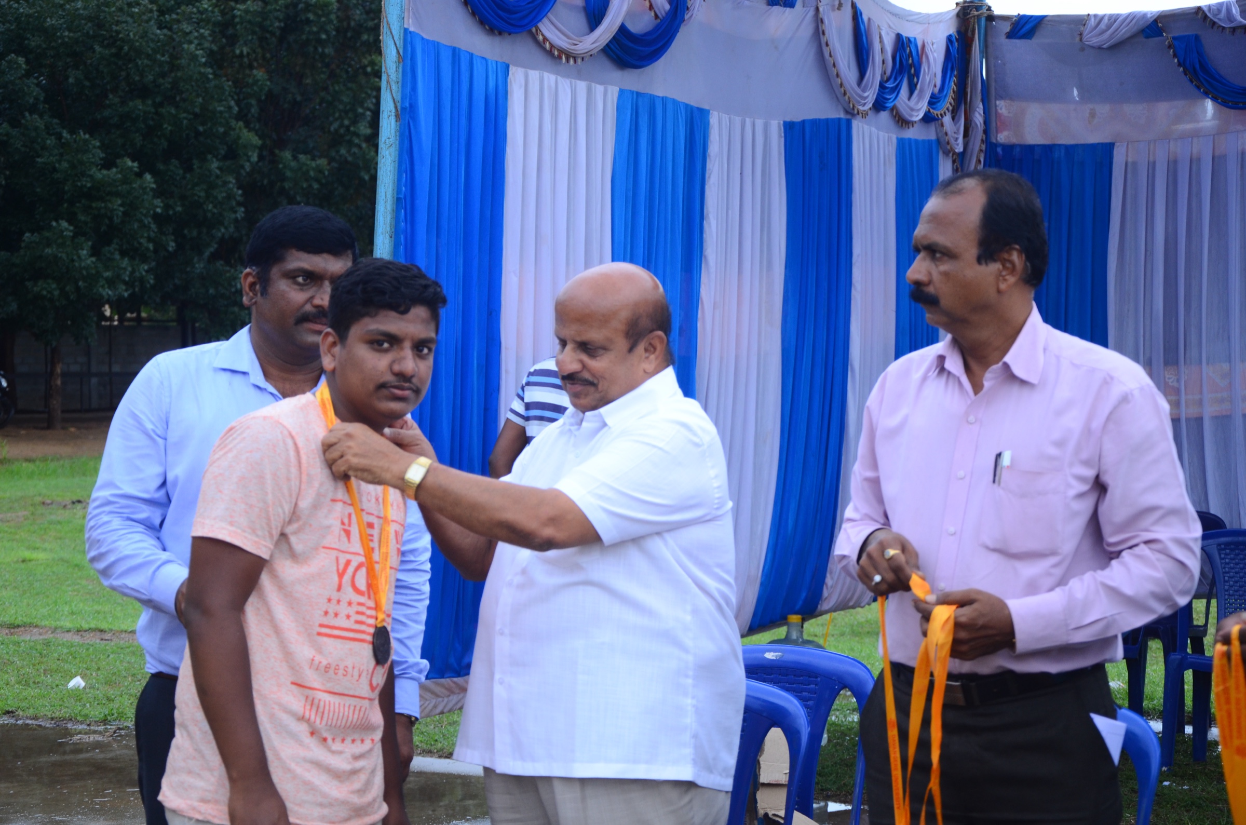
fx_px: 5077
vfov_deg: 9.3
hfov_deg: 14.0
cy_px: 412
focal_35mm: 147
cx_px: 623
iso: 400
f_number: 5.6
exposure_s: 1/125
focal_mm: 98
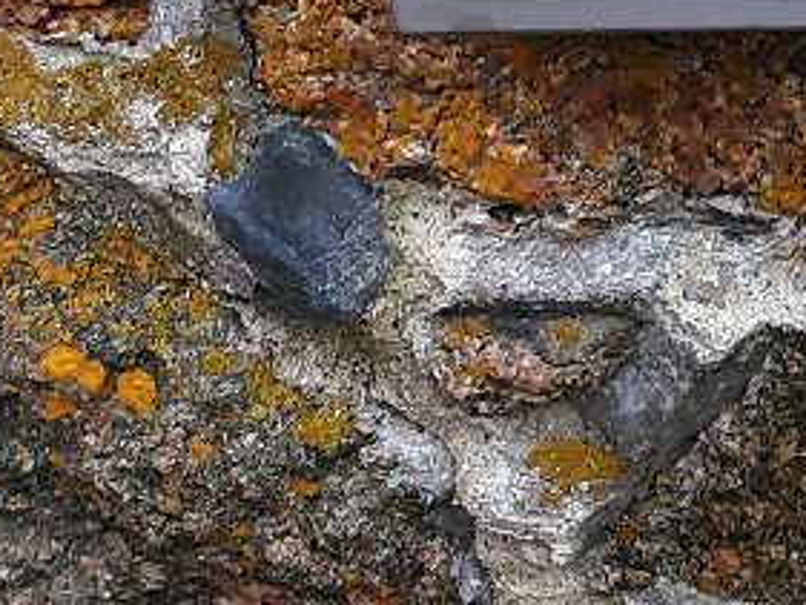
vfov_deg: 9.6
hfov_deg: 12.3
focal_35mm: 136
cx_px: 1764
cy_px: -900
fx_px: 3168
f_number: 1.7
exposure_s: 1/224
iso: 40
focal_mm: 3.93
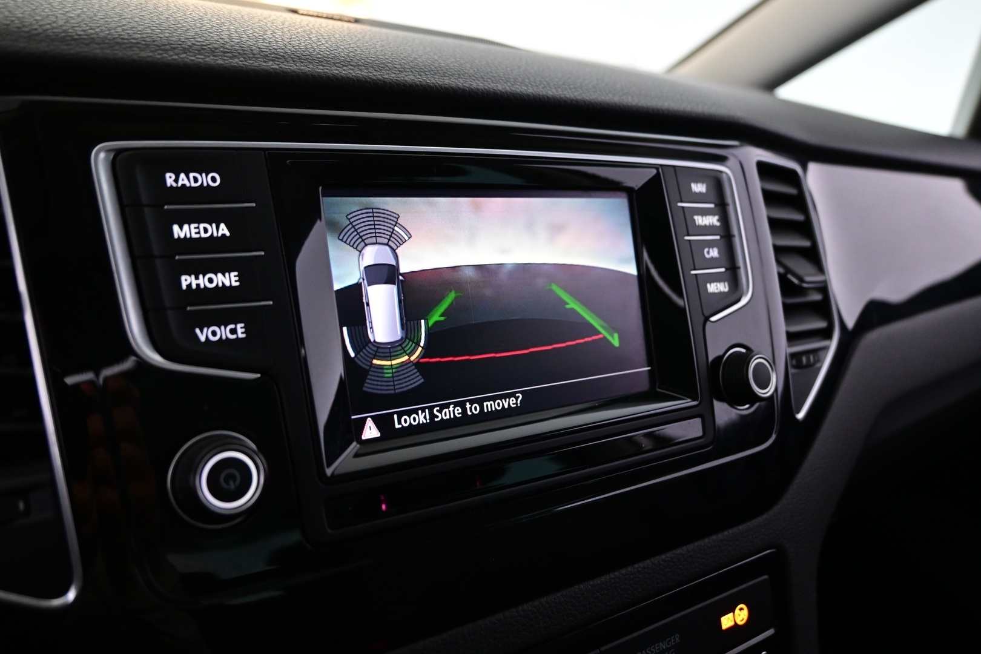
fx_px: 797
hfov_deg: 63.2
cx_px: 490
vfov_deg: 44.6
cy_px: 327
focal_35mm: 29
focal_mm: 19.5
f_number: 3.8
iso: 1400
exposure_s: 1/30
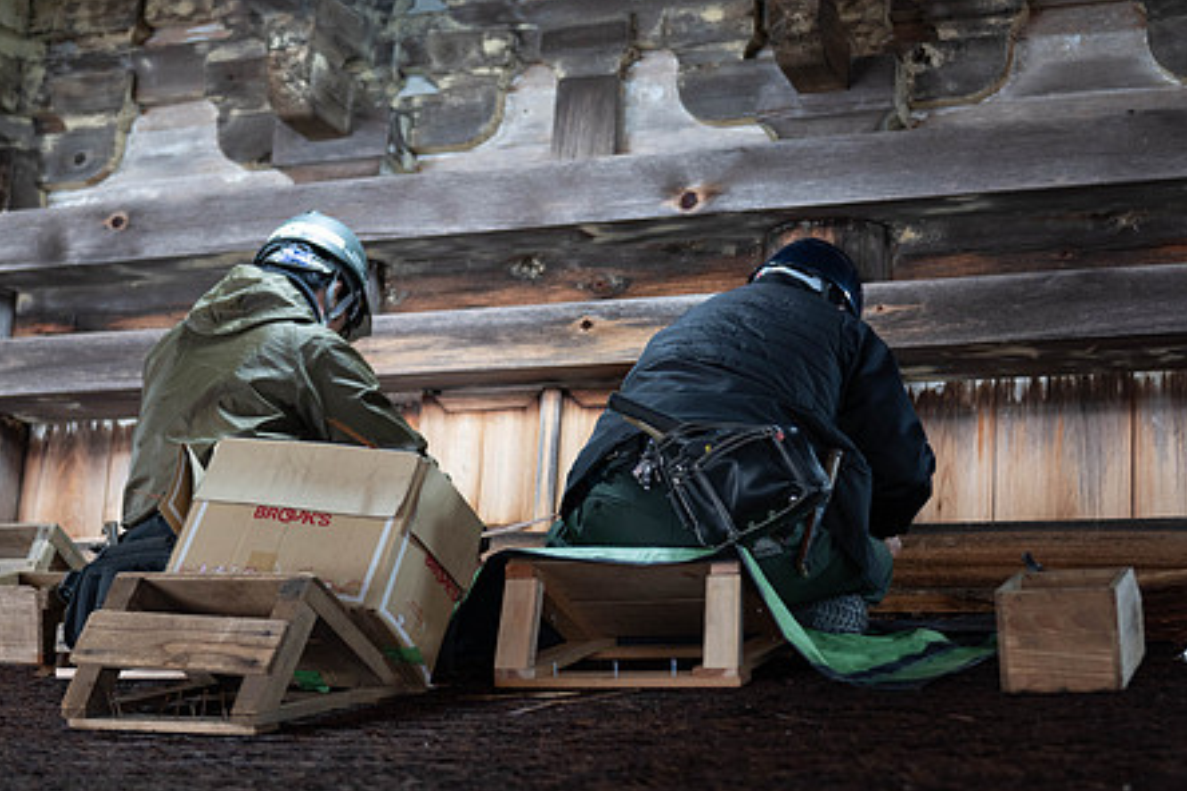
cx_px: 620
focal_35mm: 68
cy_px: 413
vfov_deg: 20.0
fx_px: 2242
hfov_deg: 29.7
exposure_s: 1/200
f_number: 2.8
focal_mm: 52
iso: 640
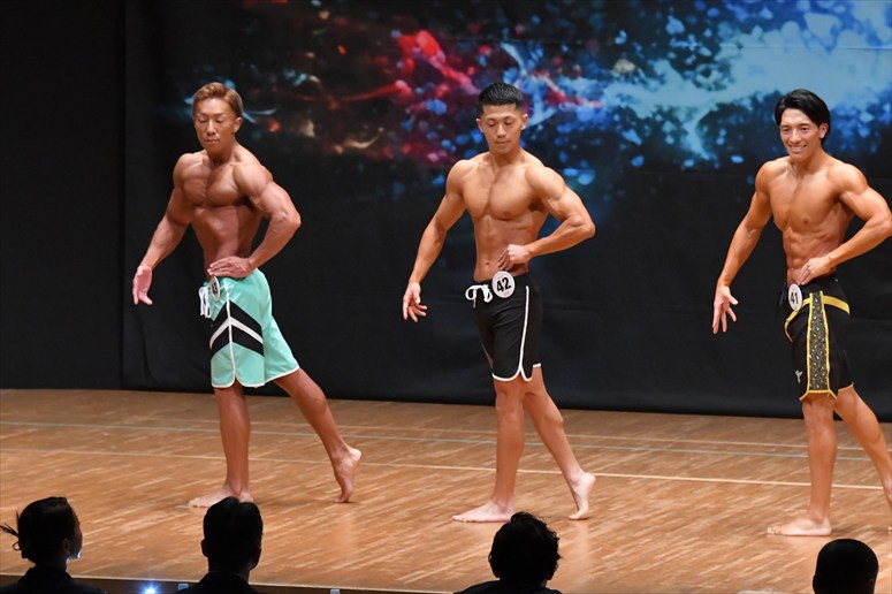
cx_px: 446
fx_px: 6315
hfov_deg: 8.1
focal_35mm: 255
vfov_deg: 5.4
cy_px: 297
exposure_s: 1/400
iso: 8000
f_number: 5.6
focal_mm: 170
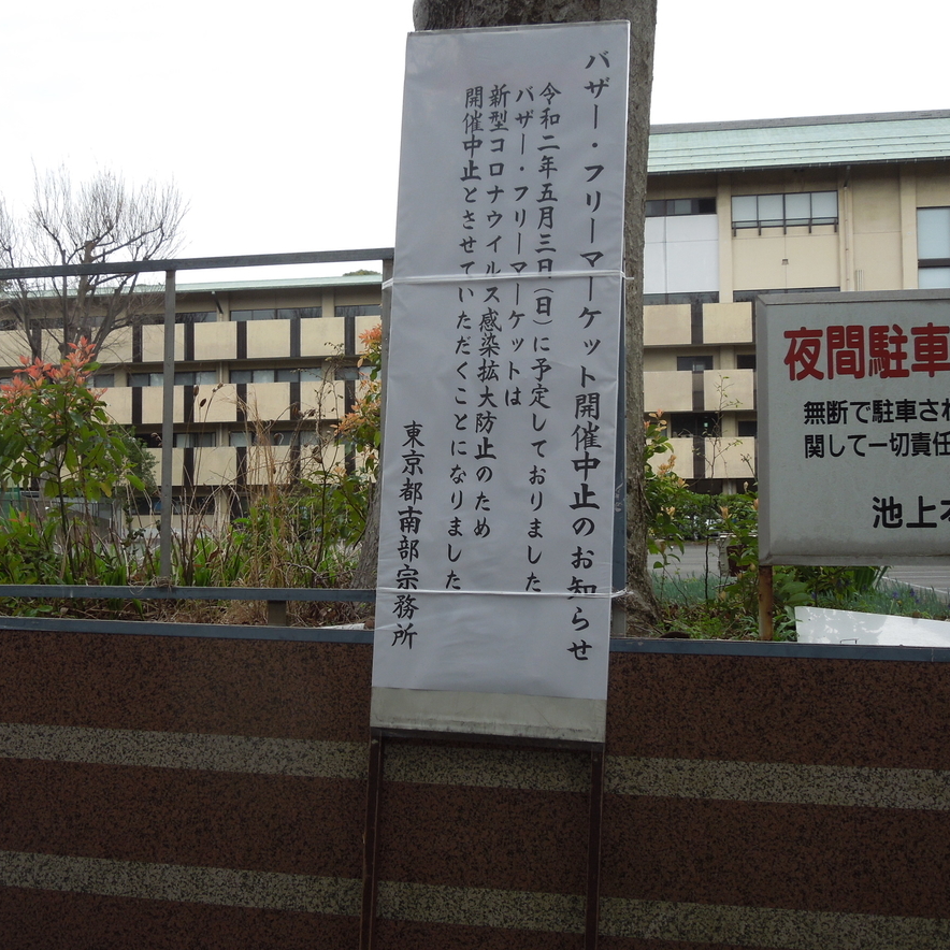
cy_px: 473
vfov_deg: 40.0
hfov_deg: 40.0
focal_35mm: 42
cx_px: 431
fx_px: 1304
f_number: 3.7
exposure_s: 1/60
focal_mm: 6.3
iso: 100
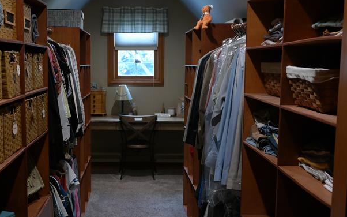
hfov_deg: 38.7
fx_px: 492
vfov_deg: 24.8
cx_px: 136
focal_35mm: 52
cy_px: 127
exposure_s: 1/40
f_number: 3.5
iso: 800
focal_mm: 20
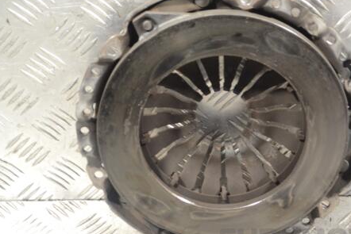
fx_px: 894
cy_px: 135
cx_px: 205
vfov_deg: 14.9
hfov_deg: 22.2
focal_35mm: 92
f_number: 5.3
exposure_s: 1/30
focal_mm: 45
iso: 720
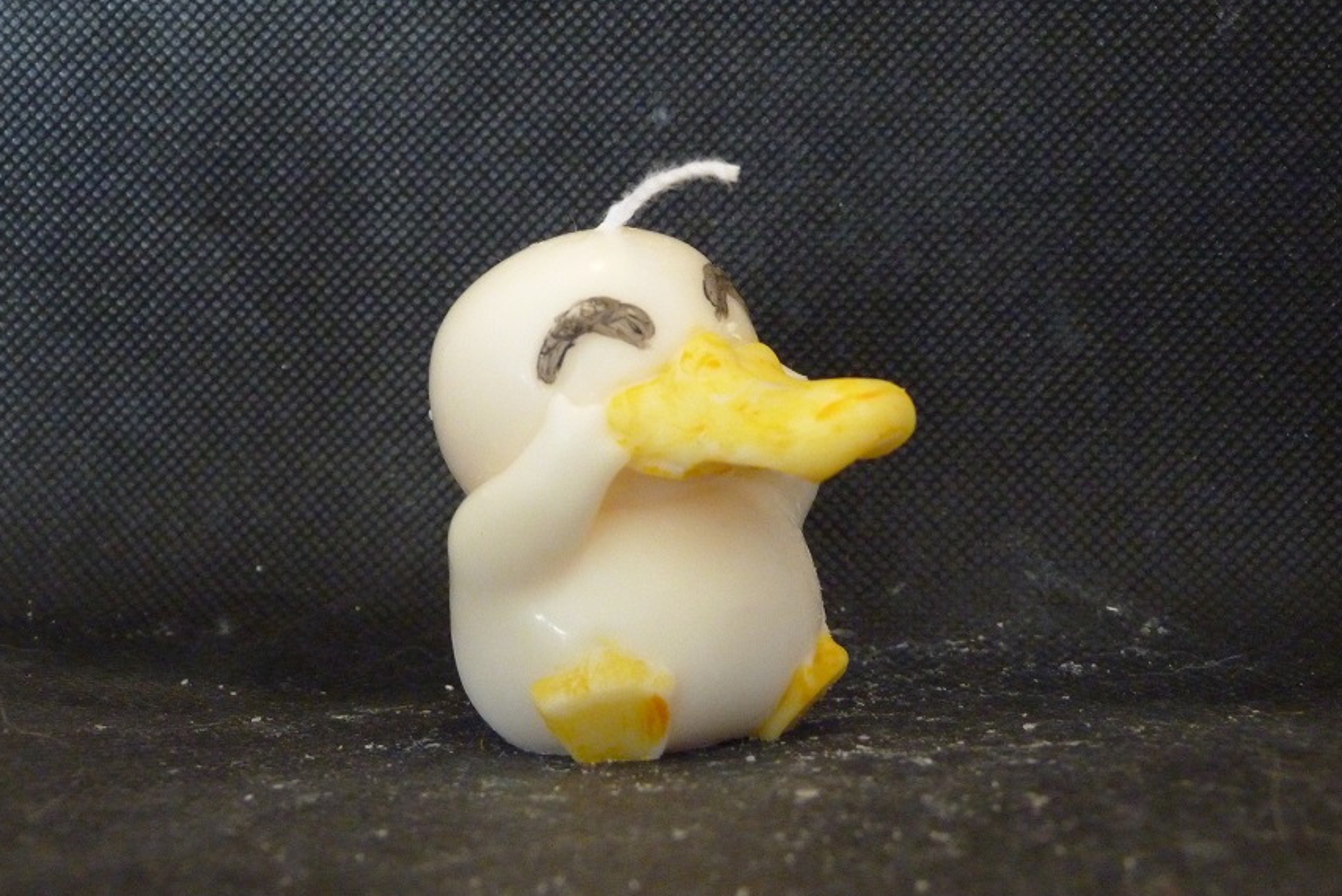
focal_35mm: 61
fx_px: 2275
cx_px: 673
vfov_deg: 22.3
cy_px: 391
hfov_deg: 32.9
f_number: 3.2
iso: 800
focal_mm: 10.5
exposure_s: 1/10
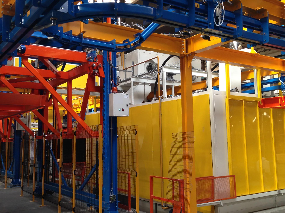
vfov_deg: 35.1
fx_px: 338
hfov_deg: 45.8
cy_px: 103
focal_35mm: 41
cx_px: 144
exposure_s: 1/24
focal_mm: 4.12
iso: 50
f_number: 2.4
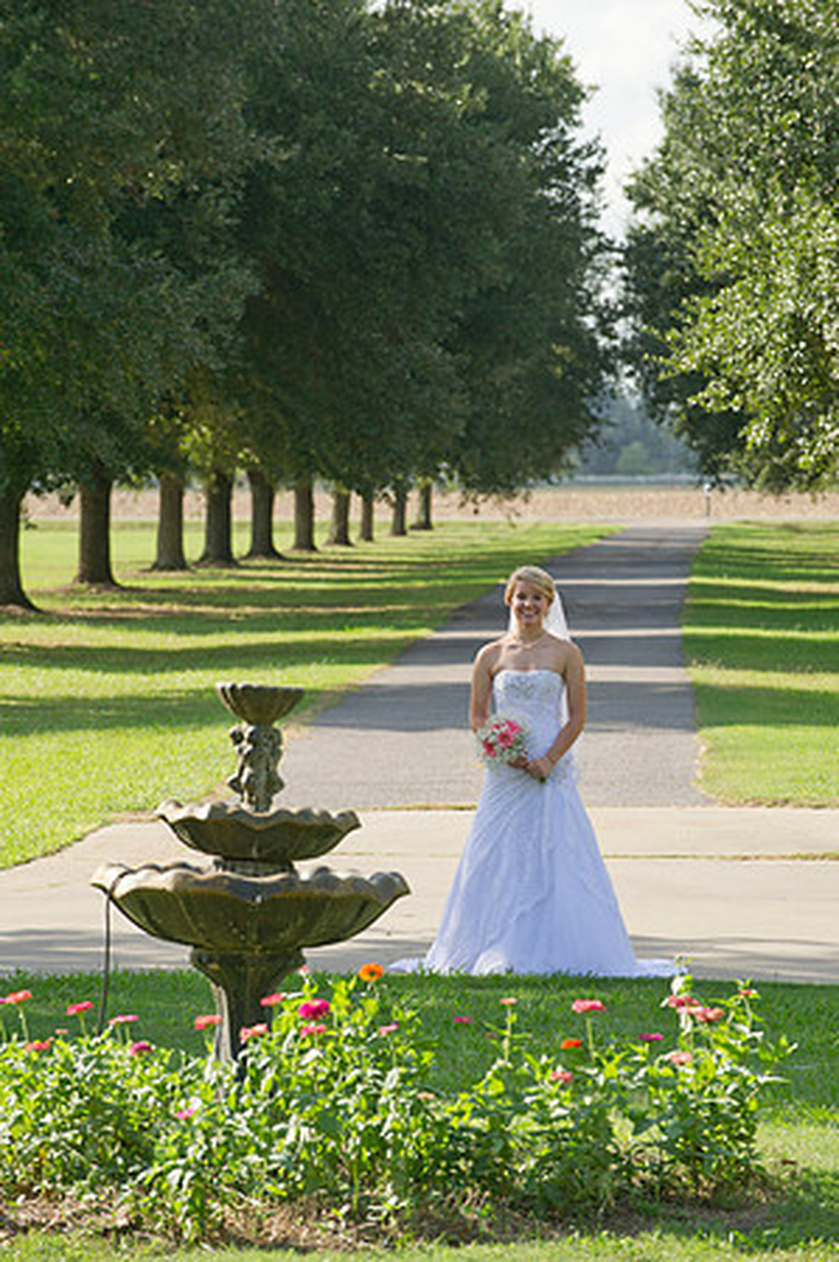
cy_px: 631
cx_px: 420
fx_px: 7007
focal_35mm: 200
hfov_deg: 6.9
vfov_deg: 10.3
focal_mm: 200
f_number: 6.3
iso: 250
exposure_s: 1/250
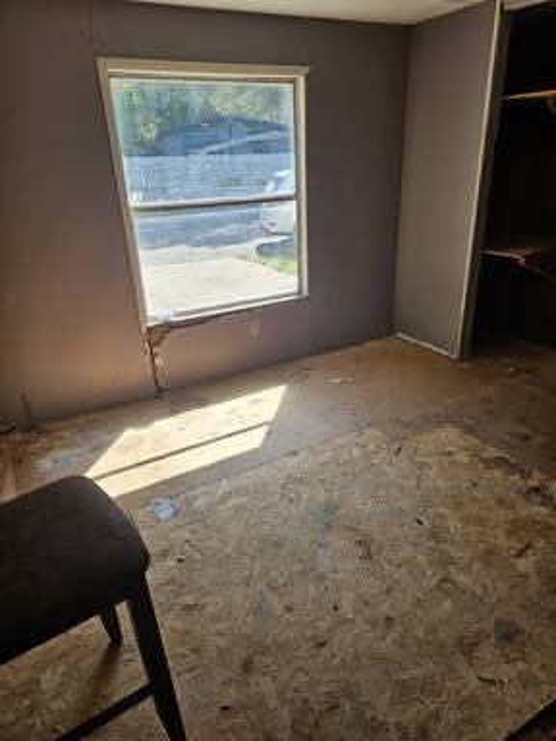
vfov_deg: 73.9
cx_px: 278
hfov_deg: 58.9
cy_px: 370
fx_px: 493
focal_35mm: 23
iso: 25
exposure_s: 1/180
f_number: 1.7
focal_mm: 6.3
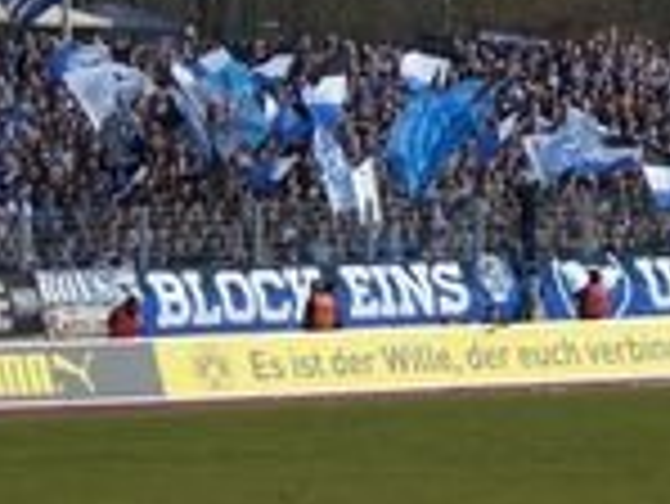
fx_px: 7768
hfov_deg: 4.9
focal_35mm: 401
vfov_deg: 3.7
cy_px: 29
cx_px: 337
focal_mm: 17.4
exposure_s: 1/200
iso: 50
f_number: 4.9
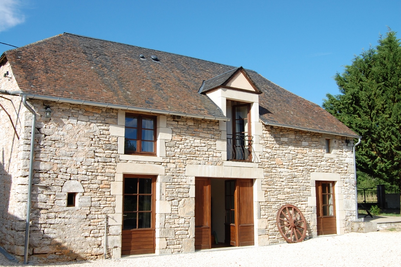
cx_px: 200
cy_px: 134
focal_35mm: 36
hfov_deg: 53.2
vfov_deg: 36.8
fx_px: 401
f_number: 8
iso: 200
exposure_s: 1/400
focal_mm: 24
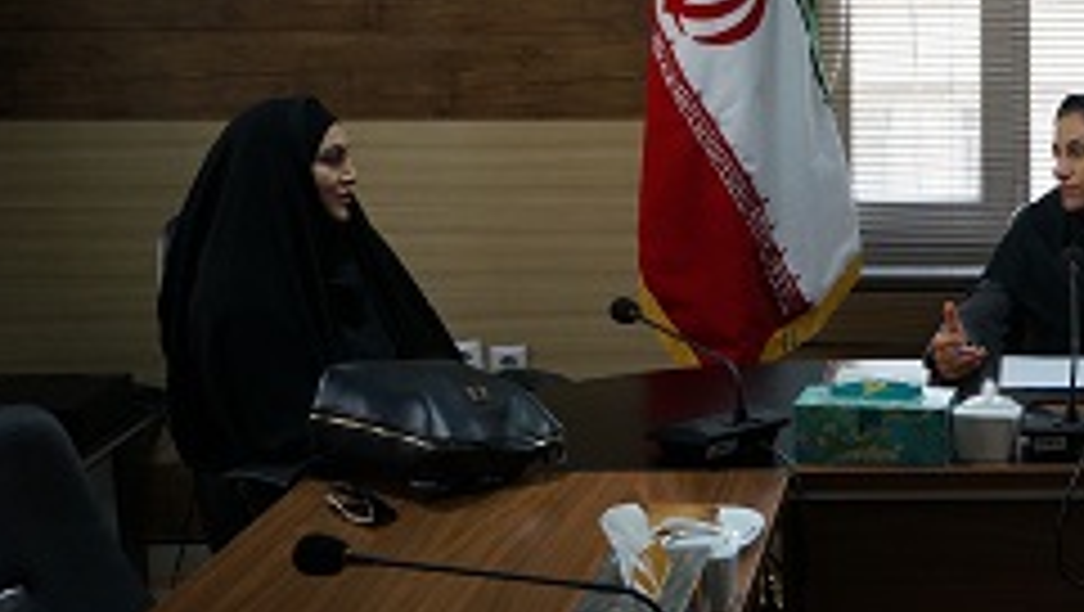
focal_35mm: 65
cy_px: 184
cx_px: 1106
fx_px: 1870
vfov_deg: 18.5
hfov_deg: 29.9
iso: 800
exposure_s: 1/160
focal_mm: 20
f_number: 4
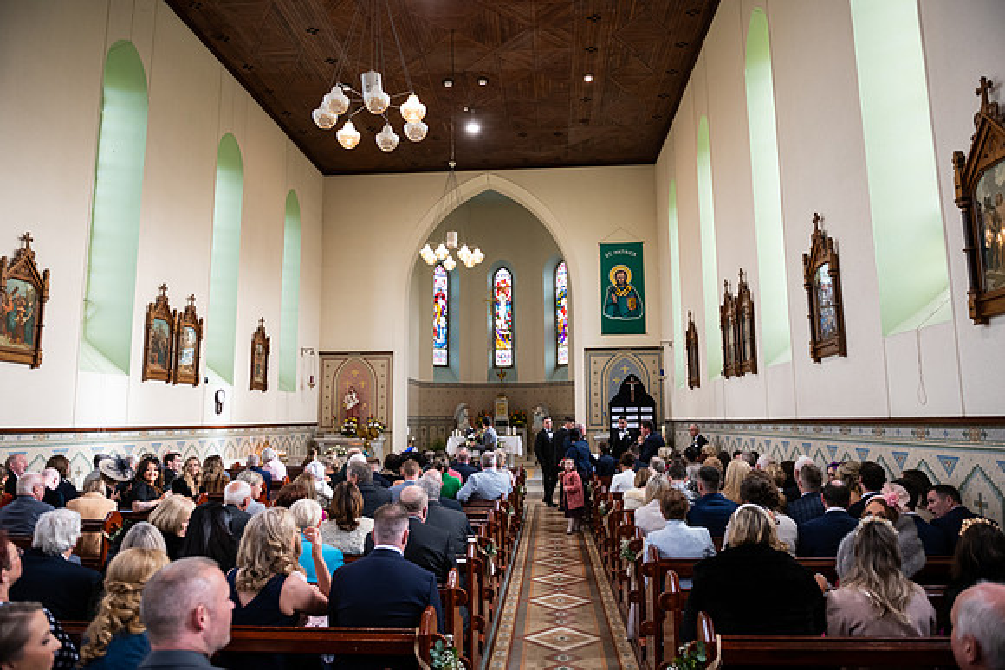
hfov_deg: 73.7
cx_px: 502
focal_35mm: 24
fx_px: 670
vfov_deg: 53.2
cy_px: 335
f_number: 3.5
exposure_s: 1/160
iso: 800
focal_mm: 24
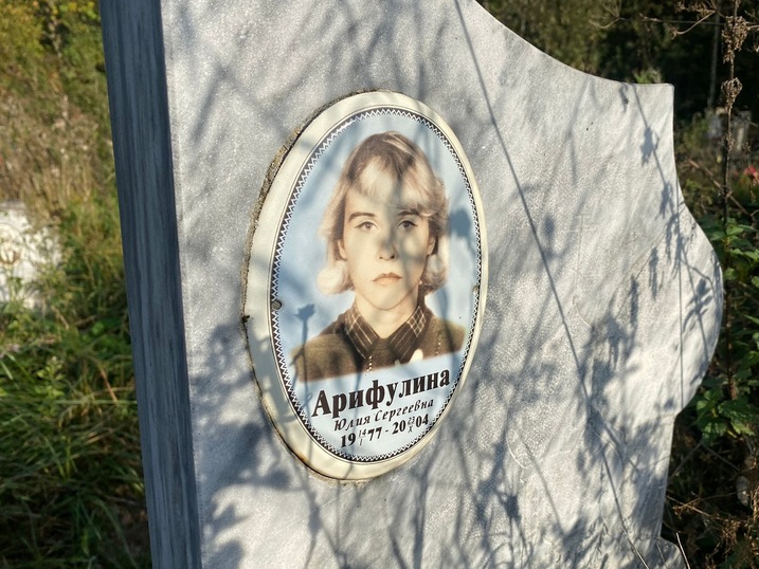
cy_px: 310
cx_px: 406
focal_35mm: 29
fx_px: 636
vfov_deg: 48.2
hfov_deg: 61.6
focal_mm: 4.25
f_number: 1.8
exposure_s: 1/3846
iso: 32
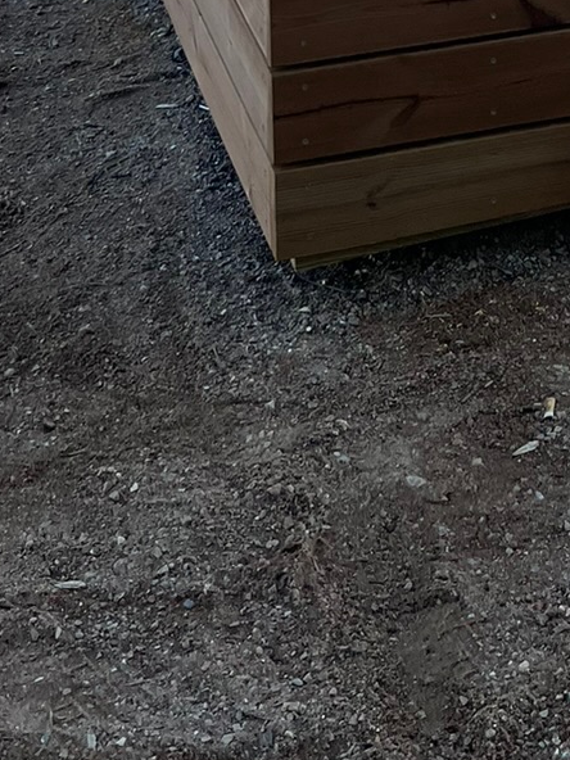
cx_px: 540
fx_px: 1976
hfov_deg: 16.2
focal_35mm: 90
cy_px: -417
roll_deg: +0.9
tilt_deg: -11.6
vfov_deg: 18.9
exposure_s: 1/1075
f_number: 1.6
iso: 50
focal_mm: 5.1
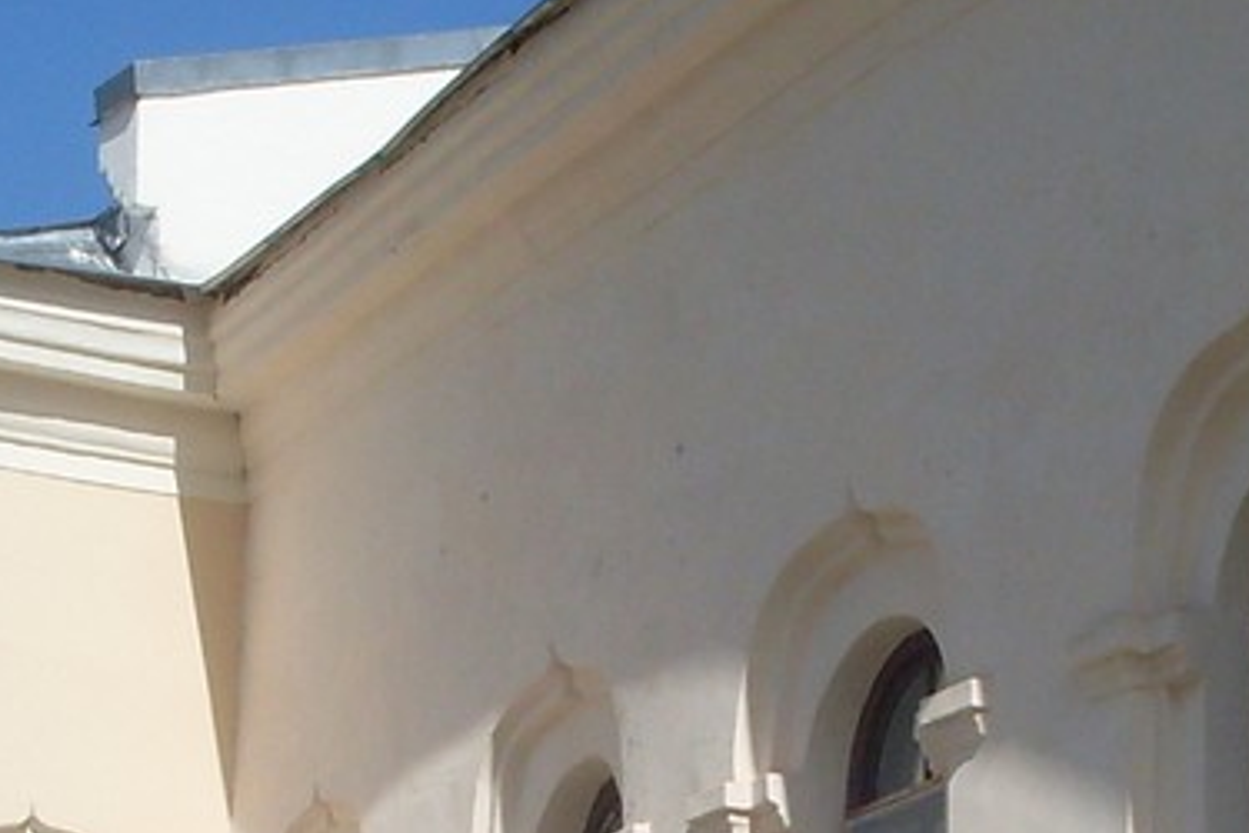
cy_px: 1168
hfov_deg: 13.6
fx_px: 5238
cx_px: 801
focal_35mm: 151
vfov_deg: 8.9
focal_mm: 6.3
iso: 80
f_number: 8.4
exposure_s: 1/350
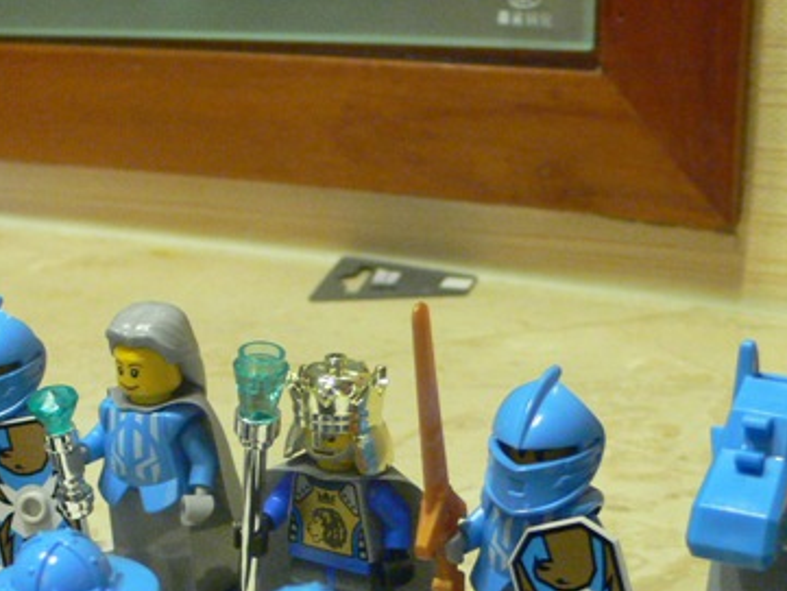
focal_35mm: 65
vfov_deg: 22.1
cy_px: 528
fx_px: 1478
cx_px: 326
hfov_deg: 29.8
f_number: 2.8
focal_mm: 6.3
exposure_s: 1/10
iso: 200
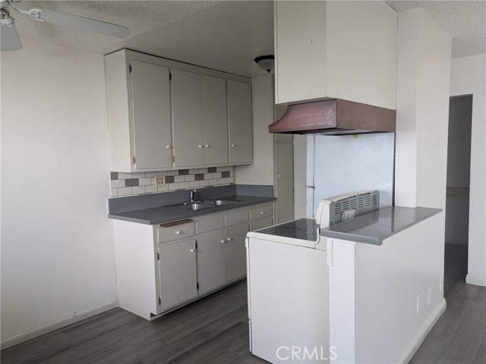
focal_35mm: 25
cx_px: 243
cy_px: 182
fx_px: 351
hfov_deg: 69.4
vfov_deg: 54.9
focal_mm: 5.43
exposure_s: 1/60
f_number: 1.89
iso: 48
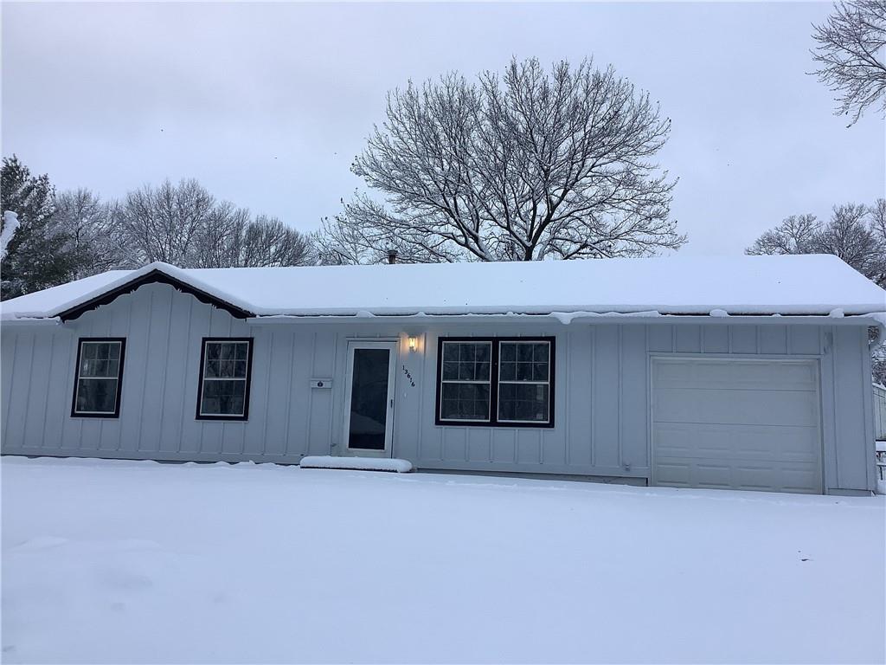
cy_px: 332
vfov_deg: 45.4
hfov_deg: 58.4
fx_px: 793
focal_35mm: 31
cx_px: 443
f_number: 2.4
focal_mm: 3.3
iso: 50
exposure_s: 1/120
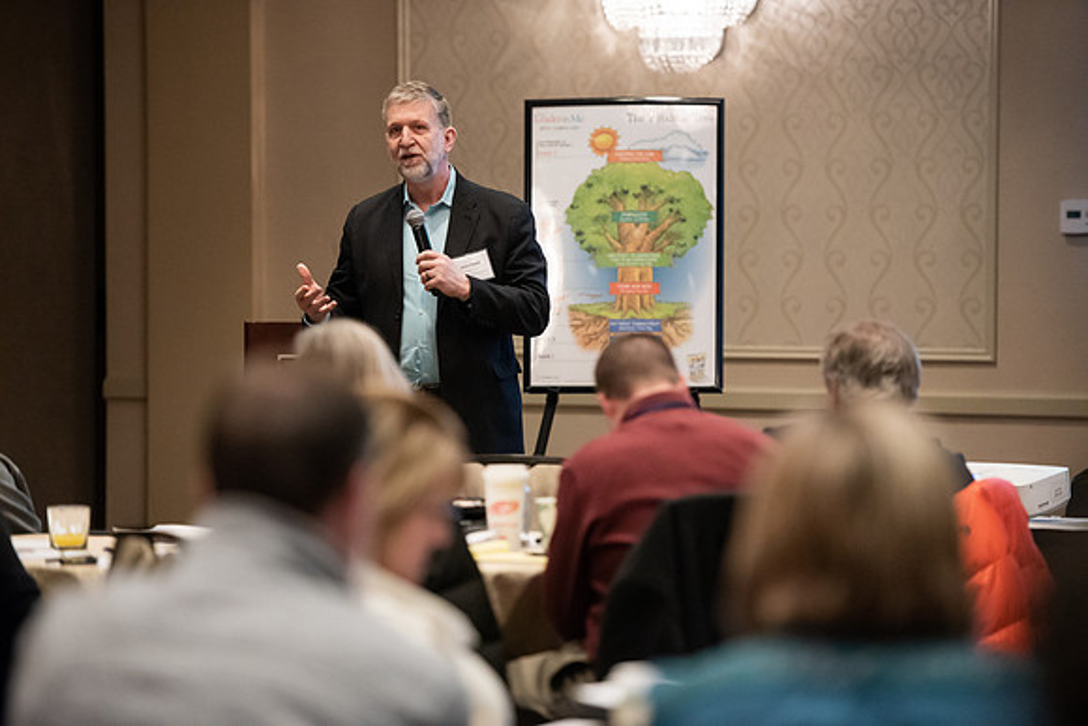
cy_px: 363
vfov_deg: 8.3
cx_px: 544
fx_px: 4988
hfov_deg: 12.4
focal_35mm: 165
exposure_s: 1/200
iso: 5000
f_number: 2.8
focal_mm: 165
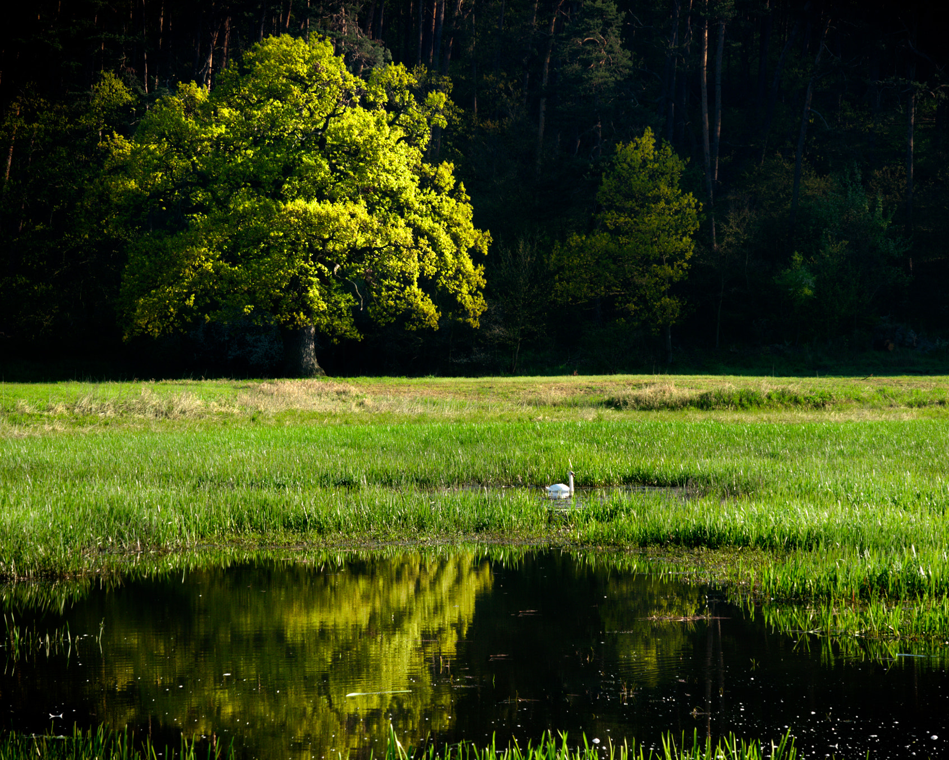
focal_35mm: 179
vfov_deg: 8.7
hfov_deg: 10.8
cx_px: 507
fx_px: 5016
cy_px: 381
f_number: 13
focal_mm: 105
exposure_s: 1/40
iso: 200
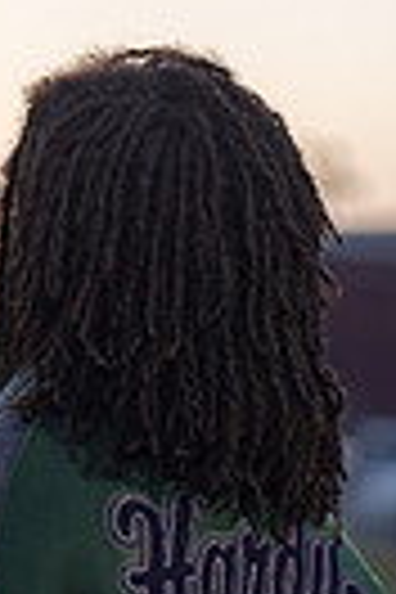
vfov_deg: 7.3
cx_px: 36
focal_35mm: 282
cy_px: 554
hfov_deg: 4.9
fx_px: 4653
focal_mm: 83
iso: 1000
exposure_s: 1/320
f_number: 2.8
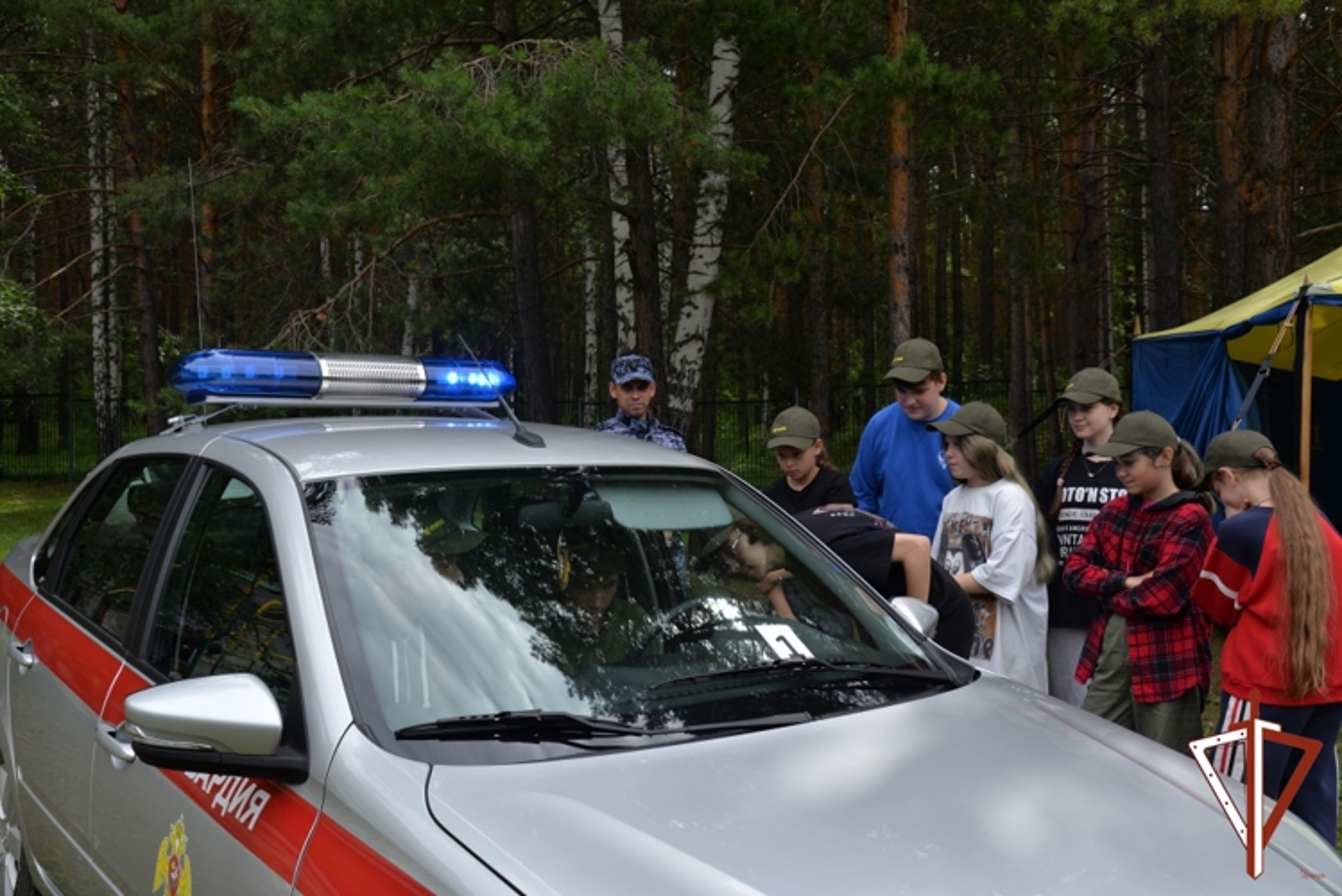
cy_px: 448
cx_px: 671
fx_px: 1305
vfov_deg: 37.9
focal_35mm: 35
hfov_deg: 54.4
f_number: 8
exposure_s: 1/250
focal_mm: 35
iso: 200
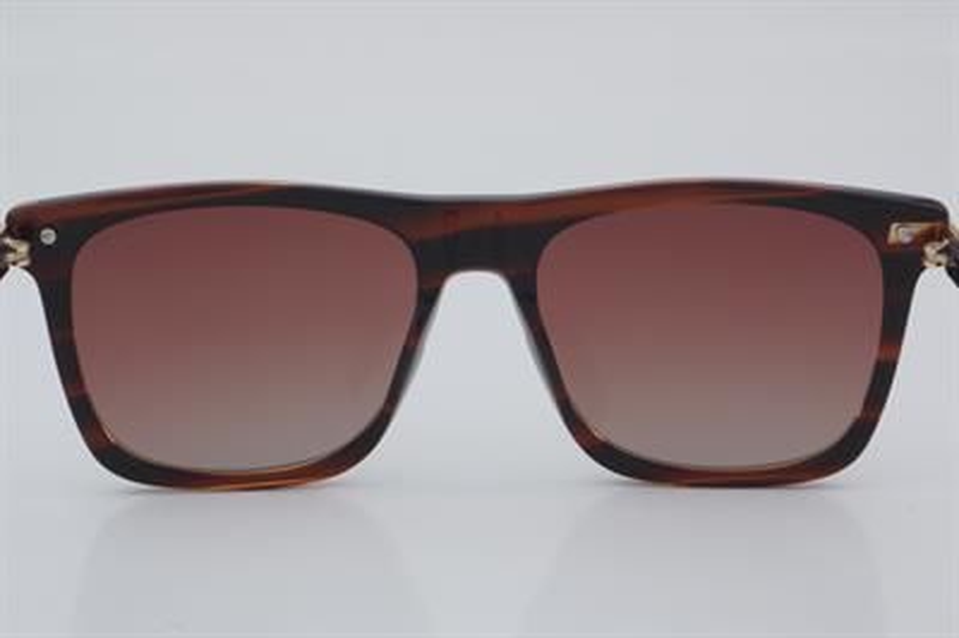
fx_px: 2196
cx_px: 480
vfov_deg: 16.5
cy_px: 319
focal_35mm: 82
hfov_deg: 24.6
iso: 100
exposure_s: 1/4
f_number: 32
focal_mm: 55
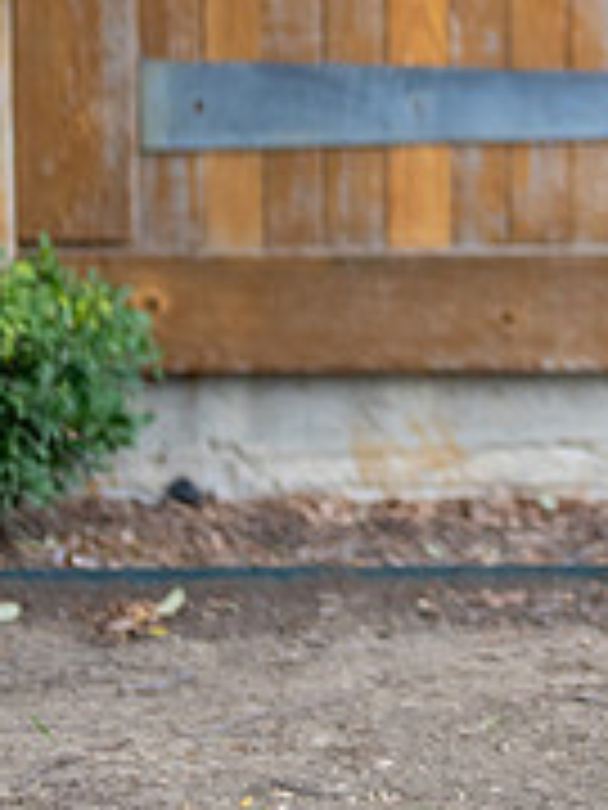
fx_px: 4848
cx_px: 1132
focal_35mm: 207
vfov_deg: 9.4
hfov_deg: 7.0
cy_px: -138
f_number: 1.2
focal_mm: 50
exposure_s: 1/800
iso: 500
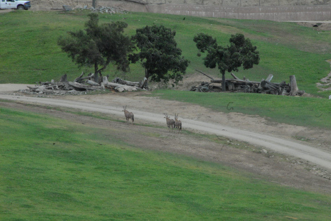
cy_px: 110
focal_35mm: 300
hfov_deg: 6.9
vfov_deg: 4.6
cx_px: 166
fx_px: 2761
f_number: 25
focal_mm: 200
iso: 1100
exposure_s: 1/125
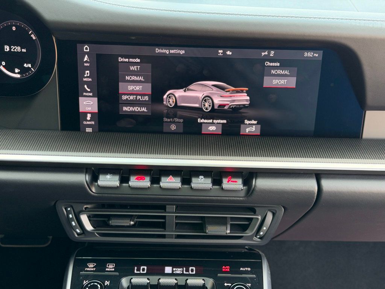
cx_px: 192
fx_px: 534
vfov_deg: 30.3
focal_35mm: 48
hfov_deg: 39.7
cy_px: 144
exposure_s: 1/191
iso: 200
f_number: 1.78
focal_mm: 6.76
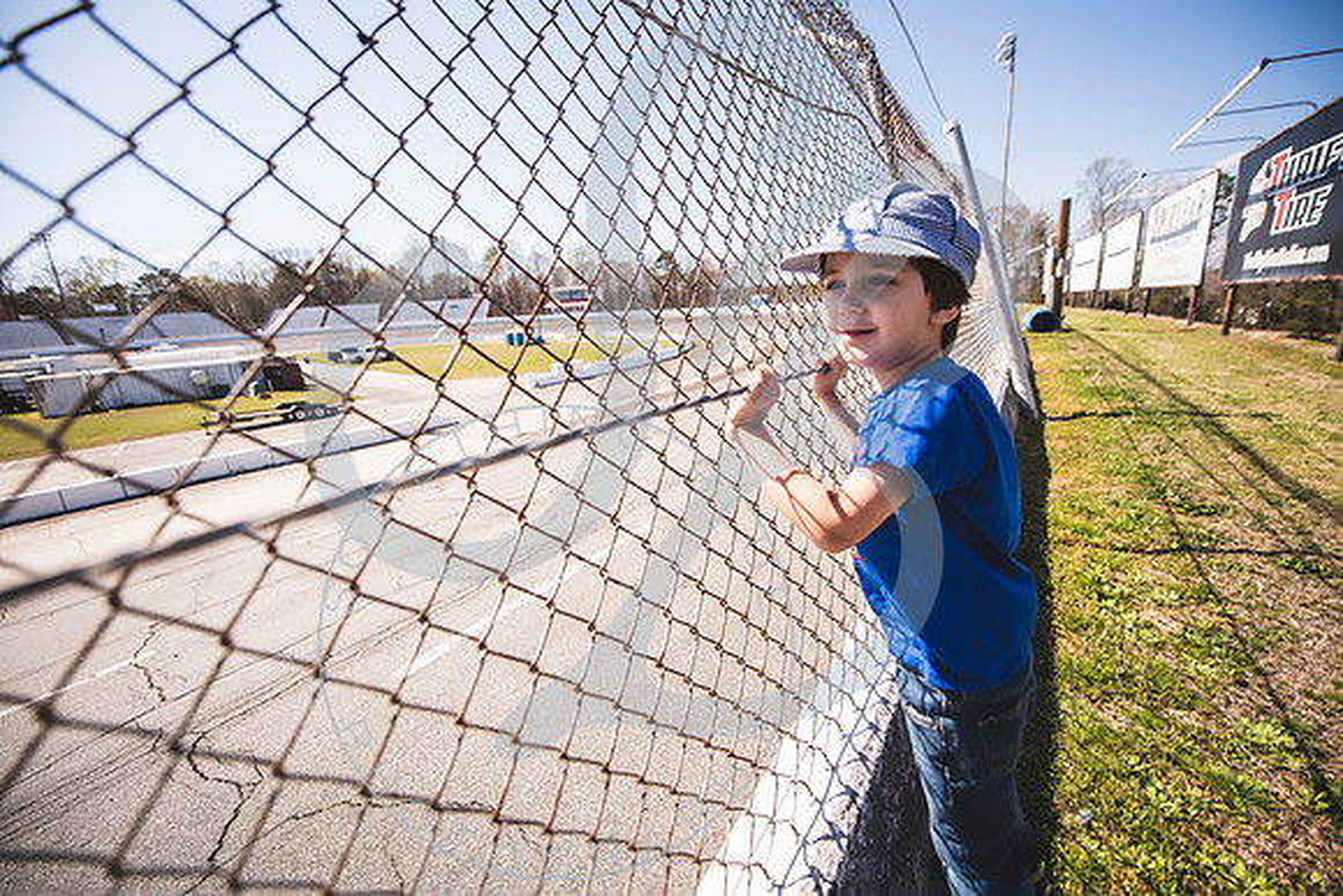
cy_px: 448
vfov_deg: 81.2
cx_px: 672
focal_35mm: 14
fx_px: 522
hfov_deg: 104.2
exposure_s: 1/1600
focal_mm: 14
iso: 100
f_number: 2.8
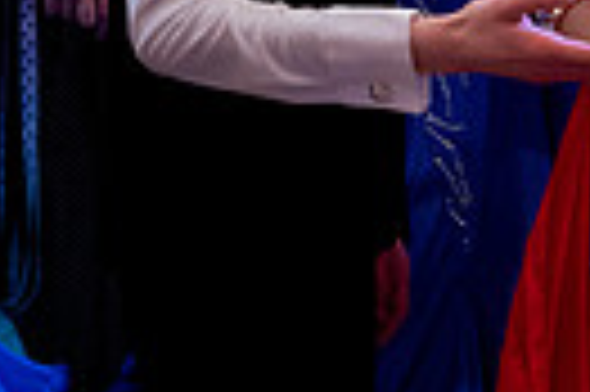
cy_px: -385
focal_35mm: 376
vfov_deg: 3.6
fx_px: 6155
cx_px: 1212
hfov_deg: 5.4
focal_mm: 85
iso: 6400
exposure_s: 1/80
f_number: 4
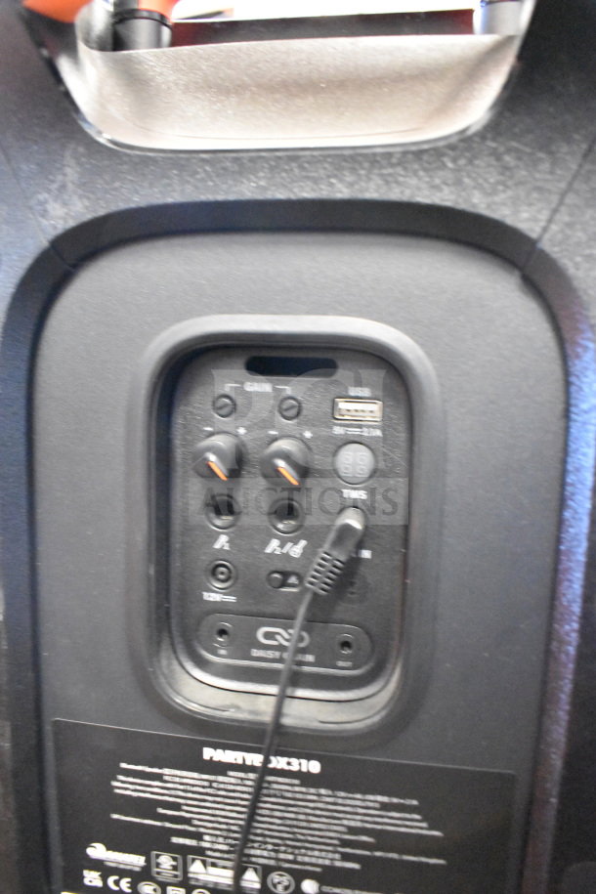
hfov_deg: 47.9
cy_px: 447
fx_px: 670
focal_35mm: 27
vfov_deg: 67.4
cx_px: 298
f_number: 3.5
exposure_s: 1/30
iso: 16000
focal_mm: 18
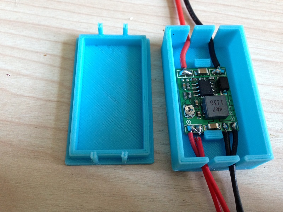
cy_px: 106
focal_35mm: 33
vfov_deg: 42.9
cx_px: 142
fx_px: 270
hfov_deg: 55.4
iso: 160
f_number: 2.4
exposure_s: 1/20
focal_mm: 4.12
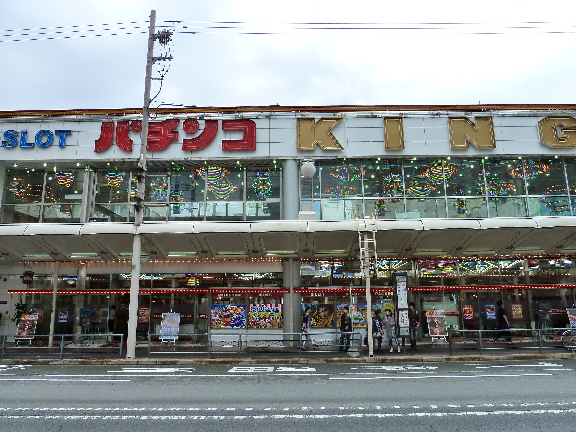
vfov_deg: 54.9
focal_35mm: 25
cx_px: 288
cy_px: 216
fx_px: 416
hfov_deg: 69.4
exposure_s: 1/320
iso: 200
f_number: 4
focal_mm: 4.1
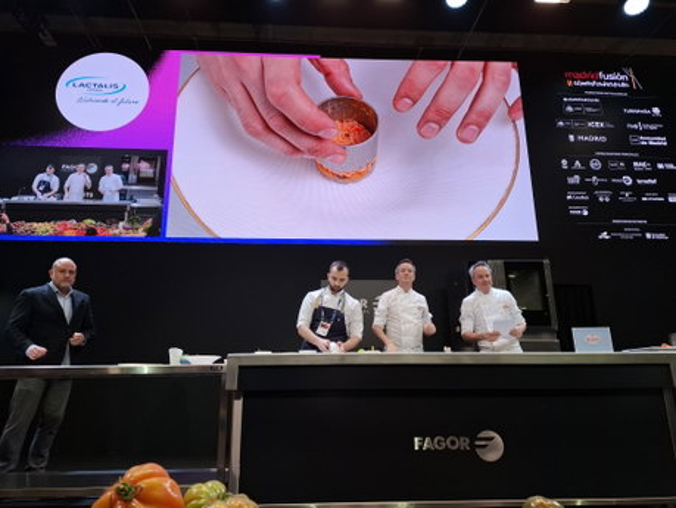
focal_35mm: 23
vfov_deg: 58.9
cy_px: 254
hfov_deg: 73.9
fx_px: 450
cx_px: 338
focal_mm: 5.54
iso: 50
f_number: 1.8
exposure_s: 1/181
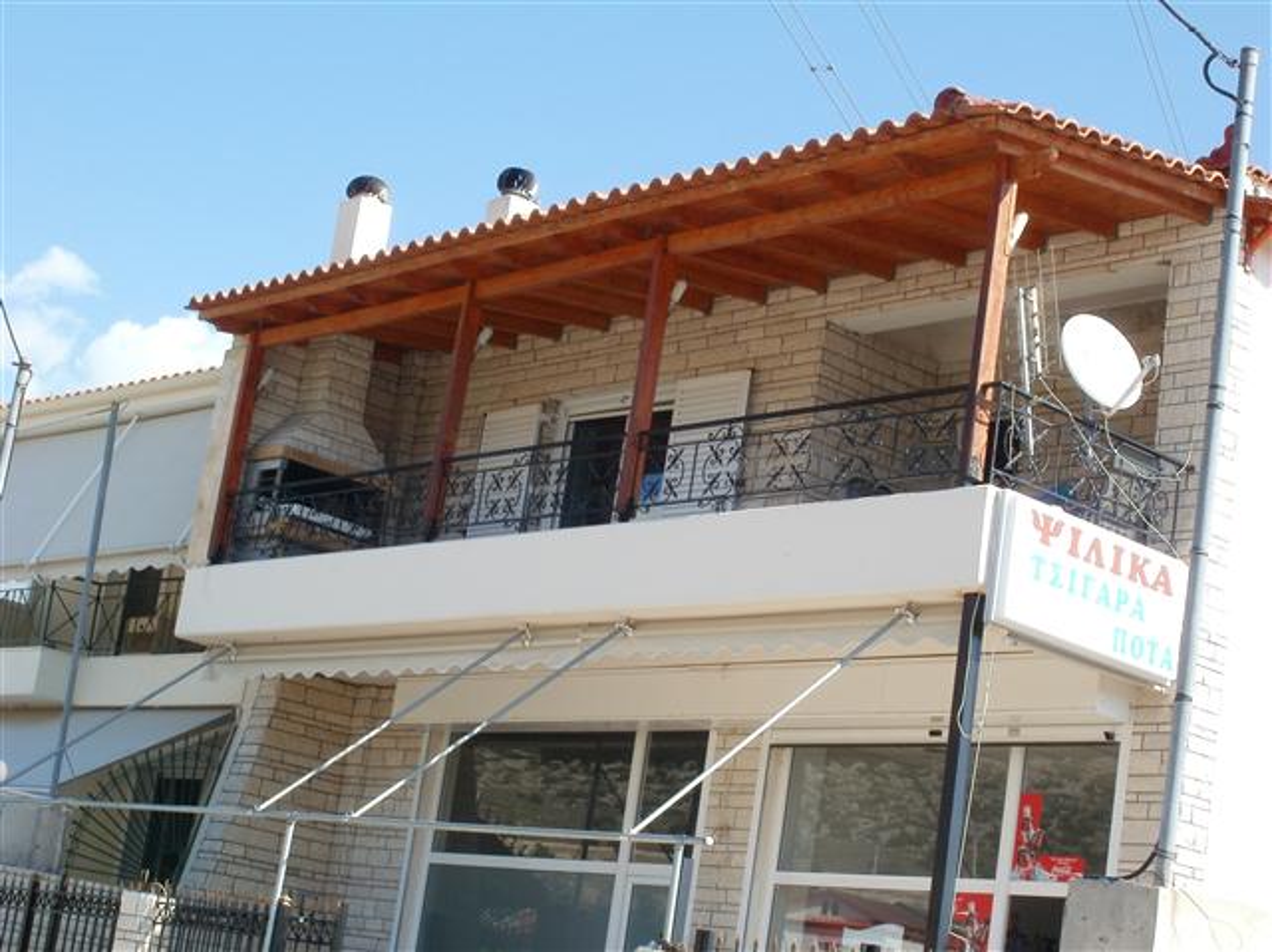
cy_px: 476
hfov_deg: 30.3
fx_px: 2350
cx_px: 636
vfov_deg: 22.9
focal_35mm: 64
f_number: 7.3
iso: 100
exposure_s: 1/125
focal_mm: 11.2
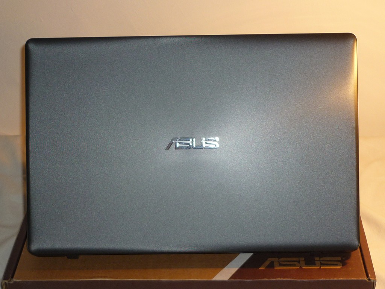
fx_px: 712
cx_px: 192
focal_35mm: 64
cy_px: 144
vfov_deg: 22.9
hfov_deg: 30.3
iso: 100
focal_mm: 7.4
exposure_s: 1/30
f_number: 3.1
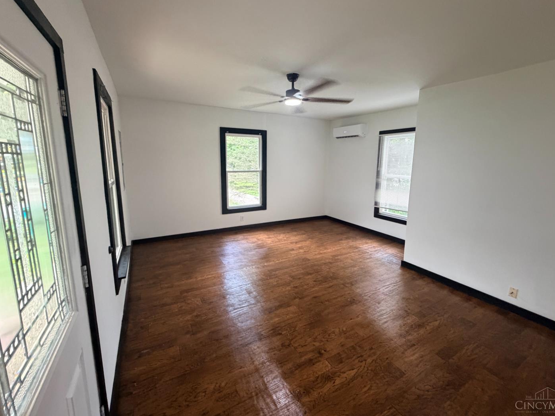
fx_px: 240
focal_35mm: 15
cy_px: 196
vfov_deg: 81.7
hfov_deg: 98.2
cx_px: 279
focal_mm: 2.22
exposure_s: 1/60
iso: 400
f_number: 2.2
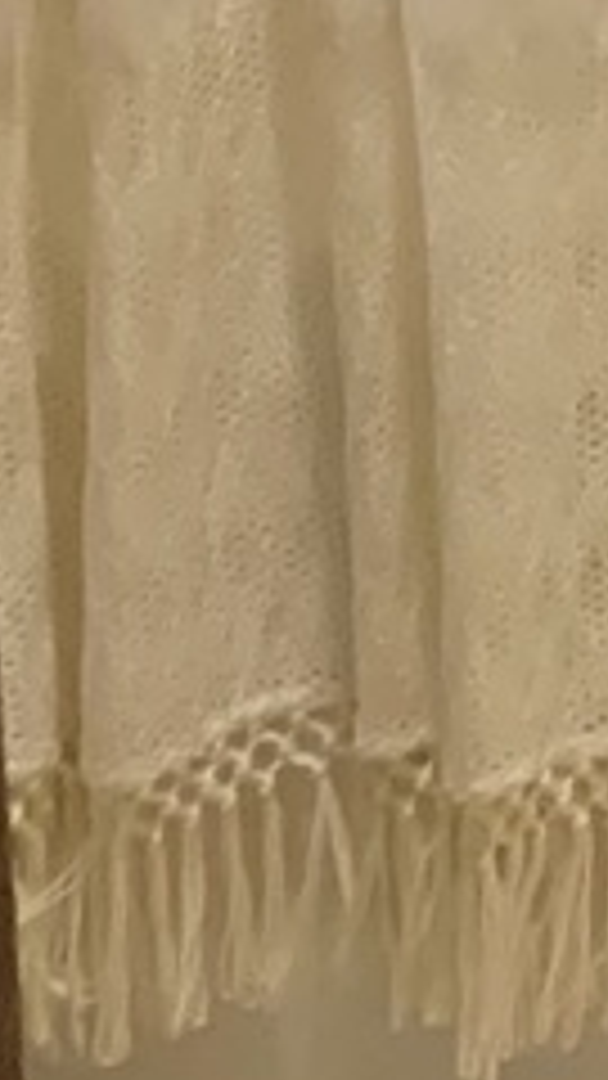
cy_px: -958
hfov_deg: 6.5
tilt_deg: -6.9
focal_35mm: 170
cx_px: 1801
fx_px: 4872
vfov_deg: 11.6
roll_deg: +1.3
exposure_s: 1/40
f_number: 1.8
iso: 320
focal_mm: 4.25
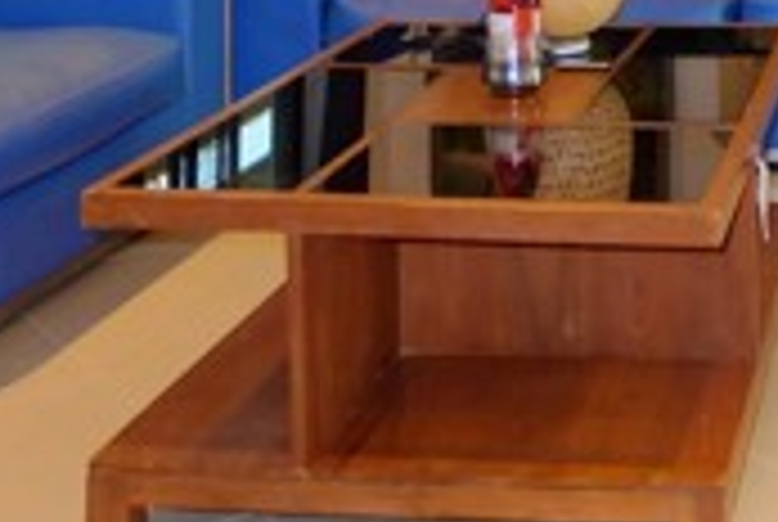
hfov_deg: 23.6
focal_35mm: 83
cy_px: -342
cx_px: 747
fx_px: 1797
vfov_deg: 14.9
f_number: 3.5
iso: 200
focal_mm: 16
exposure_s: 1/30
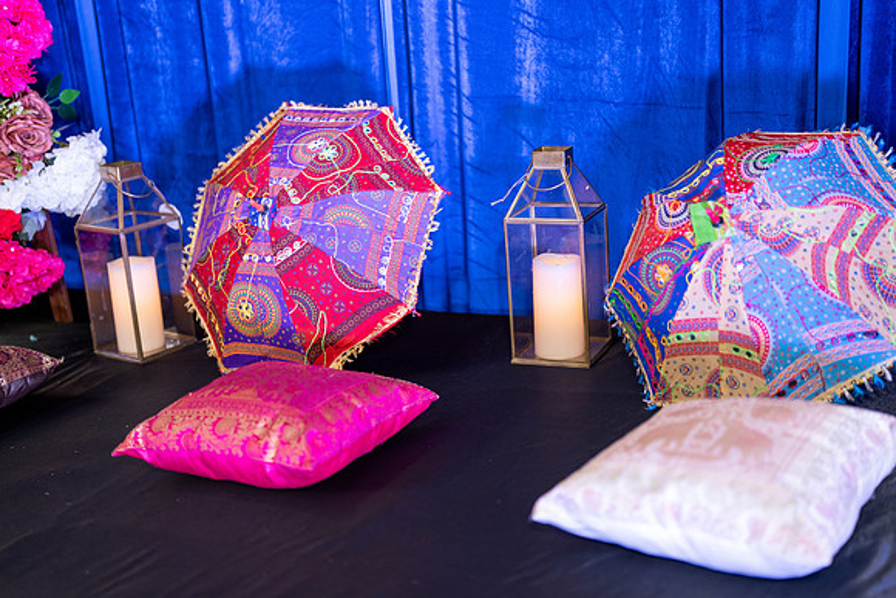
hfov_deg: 39.6
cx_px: 448
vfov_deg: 27.0
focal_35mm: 50
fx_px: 1245
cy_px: 299
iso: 250
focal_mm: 50
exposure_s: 1/160
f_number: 1.4
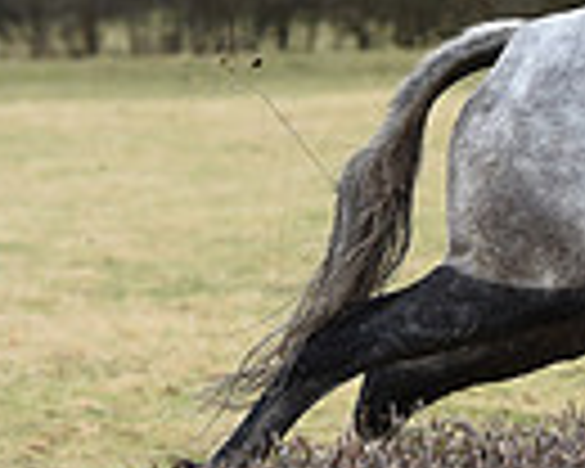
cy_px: 104
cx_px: 1098
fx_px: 11583
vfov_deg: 2.3
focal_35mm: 669
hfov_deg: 2.9
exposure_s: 1/1250
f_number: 5.6
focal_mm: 160
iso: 1000
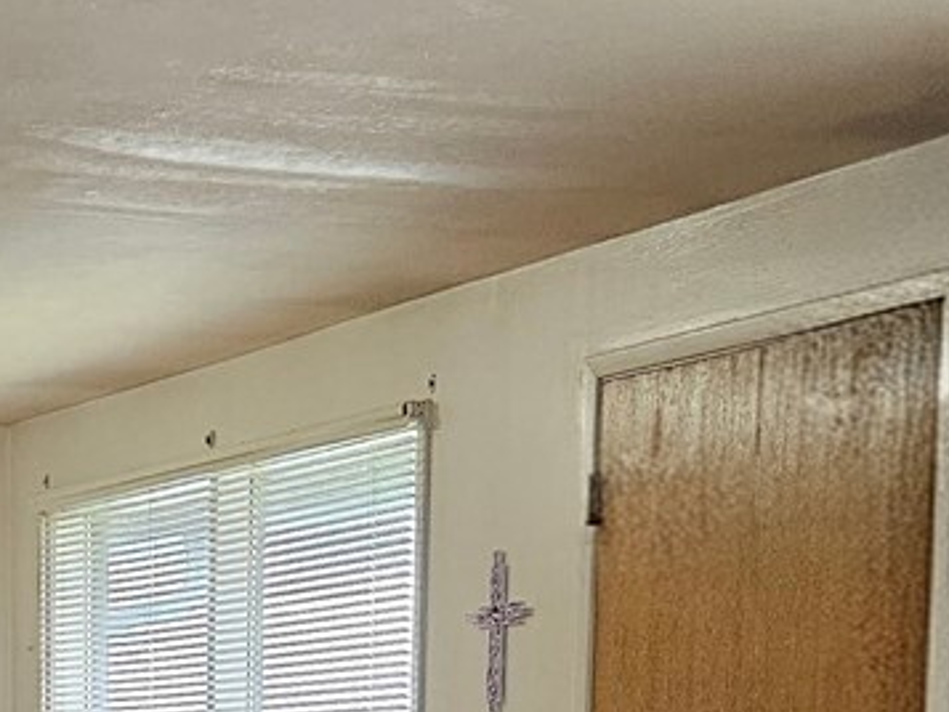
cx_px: 32
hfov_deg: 18.6
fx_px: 2825
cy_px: 1334
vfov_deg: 12.9
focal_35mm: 103
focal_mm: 5.4
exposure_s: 1/170
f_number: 1.8
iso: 400
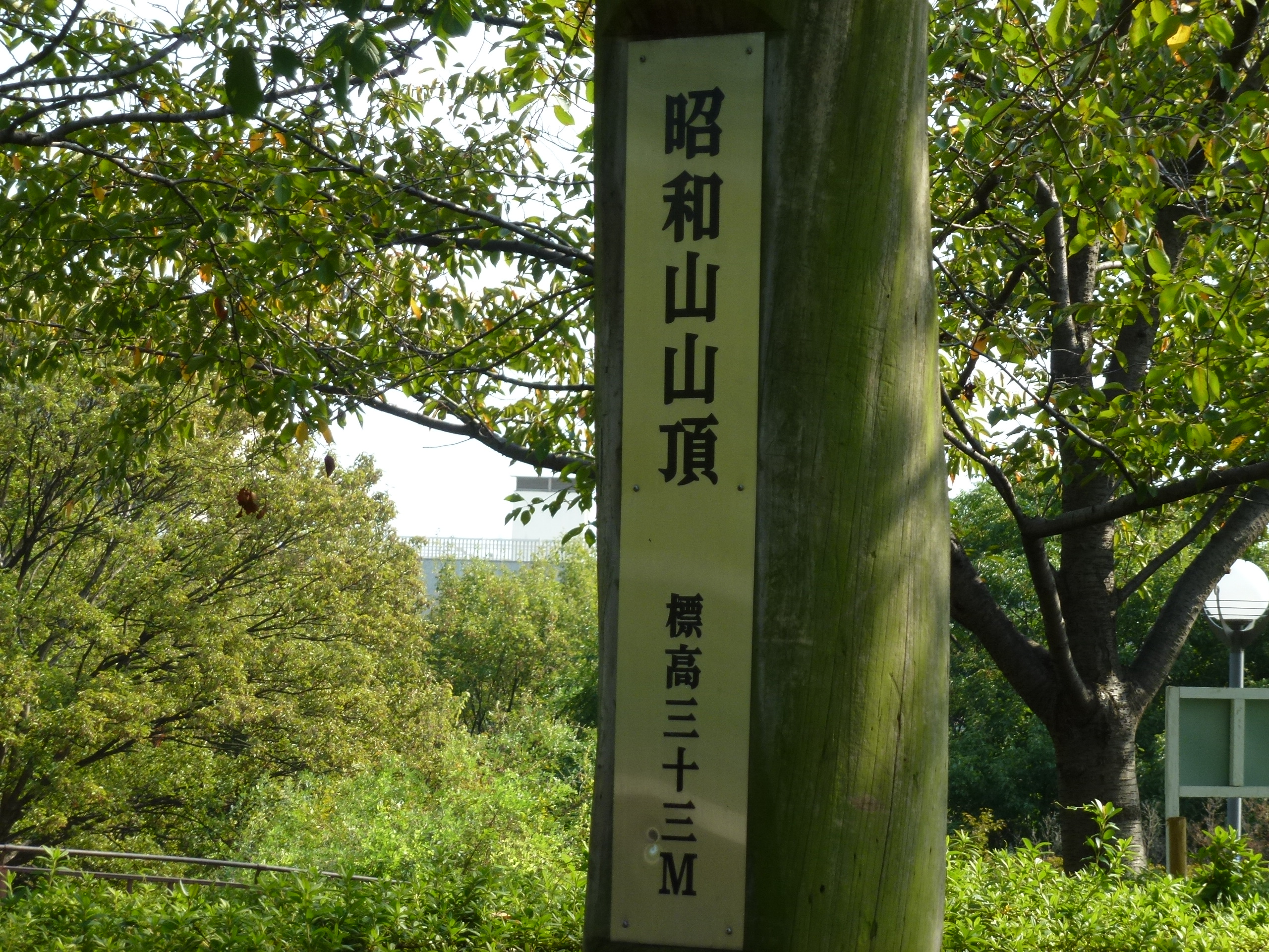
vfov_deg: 13.1
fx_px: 4143
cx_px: 634
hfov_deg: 17.4
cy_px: 476
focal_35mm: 113
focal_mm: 20.2
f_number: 5.1
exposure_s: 1/200
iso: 100
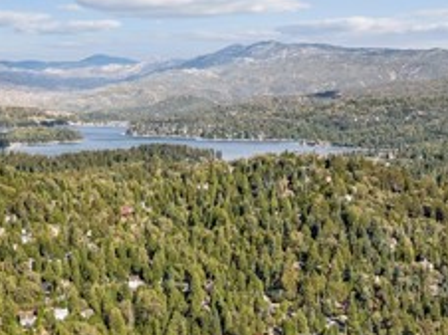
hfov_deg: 26.3
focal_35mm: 68
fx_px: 879
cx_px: -50
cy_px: 142
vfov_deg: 21.6
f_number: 2.8
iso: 100
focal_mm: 12.3
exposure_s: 1/80
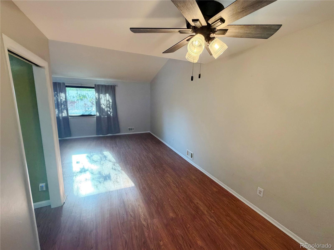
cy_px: 125
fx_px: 135
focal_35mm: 14
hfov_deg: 102.1
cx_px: 167
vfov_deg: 85.6
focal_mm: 2.22
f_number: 2.2
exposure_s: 1/121
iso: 320
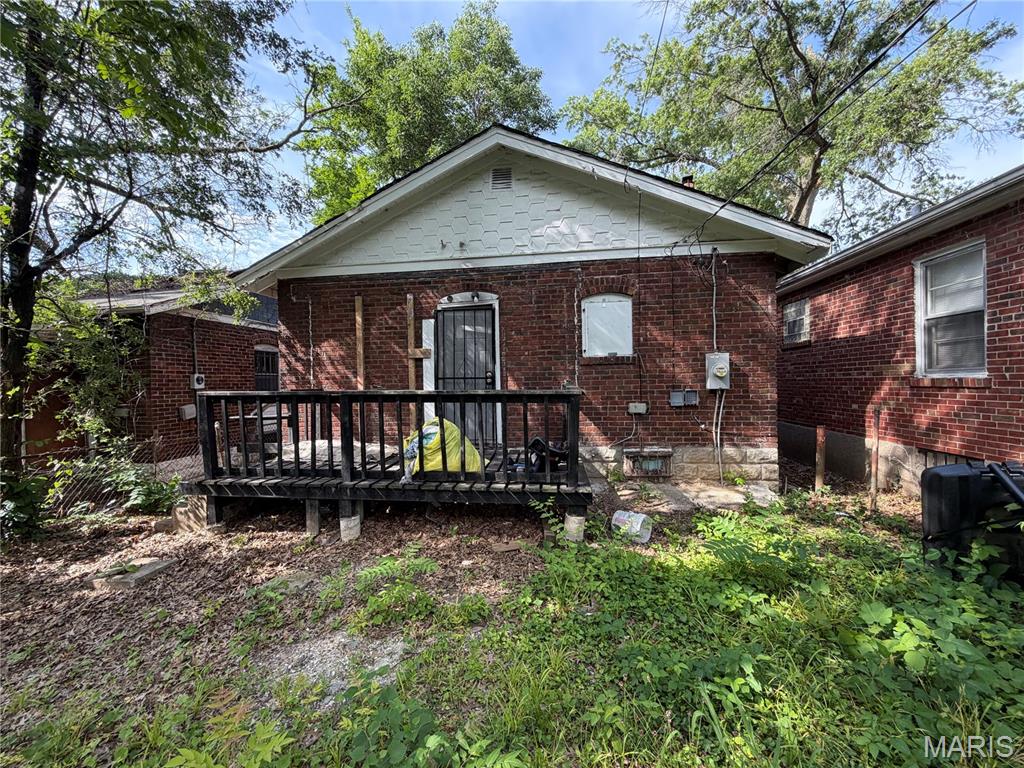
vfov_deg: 85.7
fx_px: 414
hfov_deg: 102.1
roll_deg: +0.6
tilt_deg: -1.2
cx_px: 512
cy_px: 384
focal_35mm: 14
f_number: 2.2
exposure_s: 1/189
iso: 40
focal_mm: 2.22
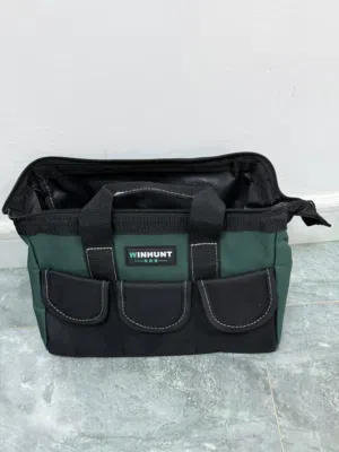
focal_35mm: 48
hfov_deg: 30.3
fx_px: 627
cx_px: 170
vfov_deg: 39.7
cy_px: 226
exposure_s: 1/50
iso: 200
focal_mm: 6.76
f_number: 1.78
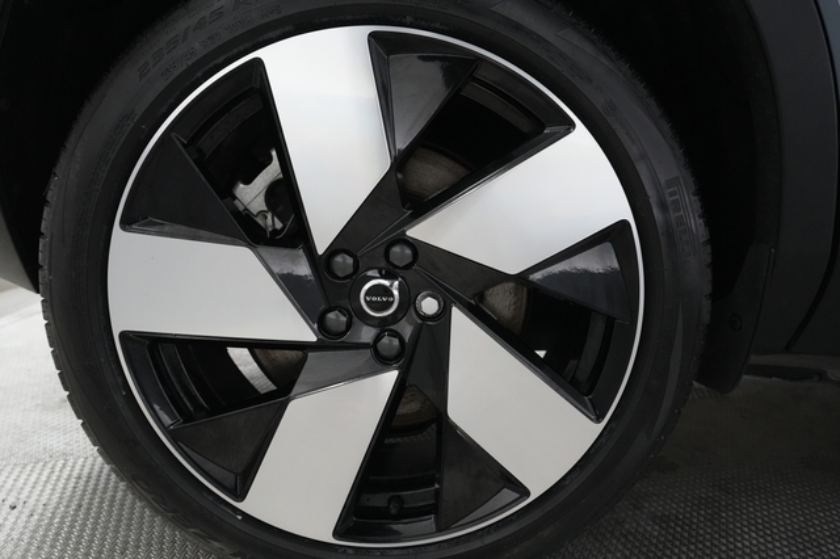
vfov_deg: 51.2
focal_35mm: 25
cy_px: 280
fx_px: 583
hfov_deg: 71.5
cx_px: 420
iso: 6400
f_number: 4.5
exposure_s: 1/250
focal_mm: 25
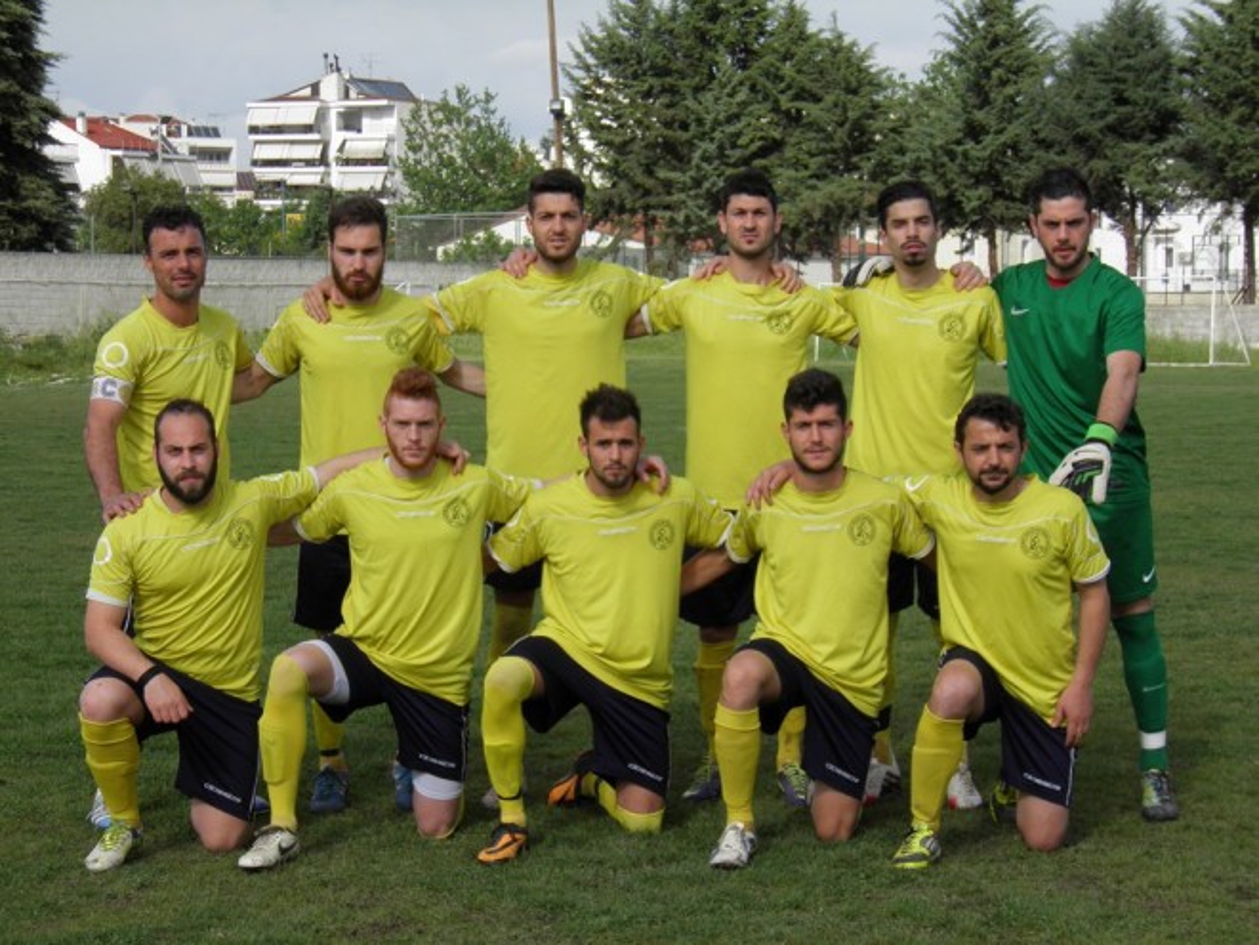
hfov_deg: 23.3
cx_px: 630
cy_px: 472
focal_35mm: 84
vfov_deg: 17.6
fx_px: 3055
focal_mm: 15.2
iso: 50
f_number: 5.6
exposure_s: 1/400
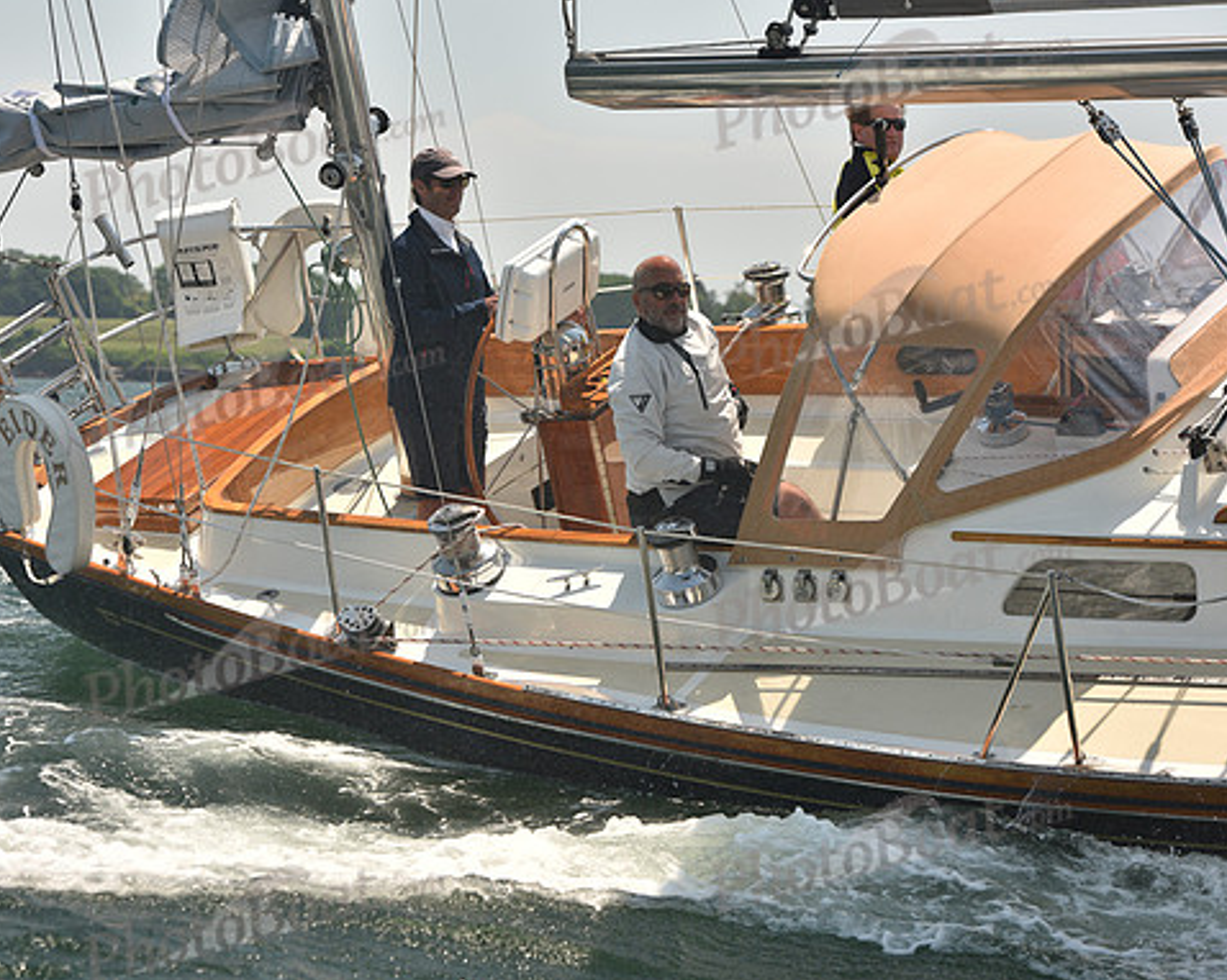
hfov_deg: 16.9
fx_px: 4138
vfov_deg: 13.5
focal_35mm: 114
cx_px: 580
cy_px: 489
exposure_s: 1/640
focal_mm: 100
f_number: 6.3
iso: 250
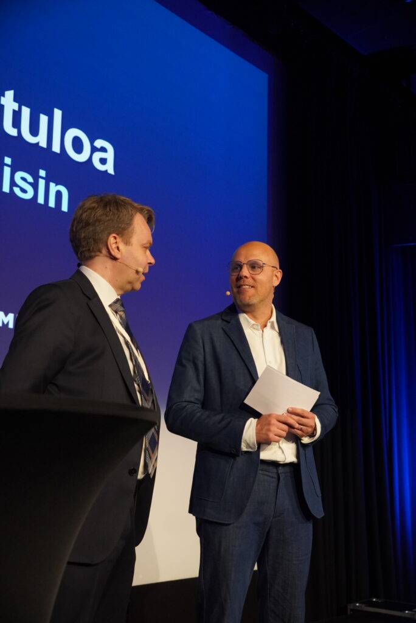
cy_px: 312
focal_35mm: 44
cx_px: 208
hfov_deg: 30.6
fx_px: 761
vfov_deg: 44.5
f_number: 4
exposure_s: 1/160
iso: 2500
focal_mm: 29.3
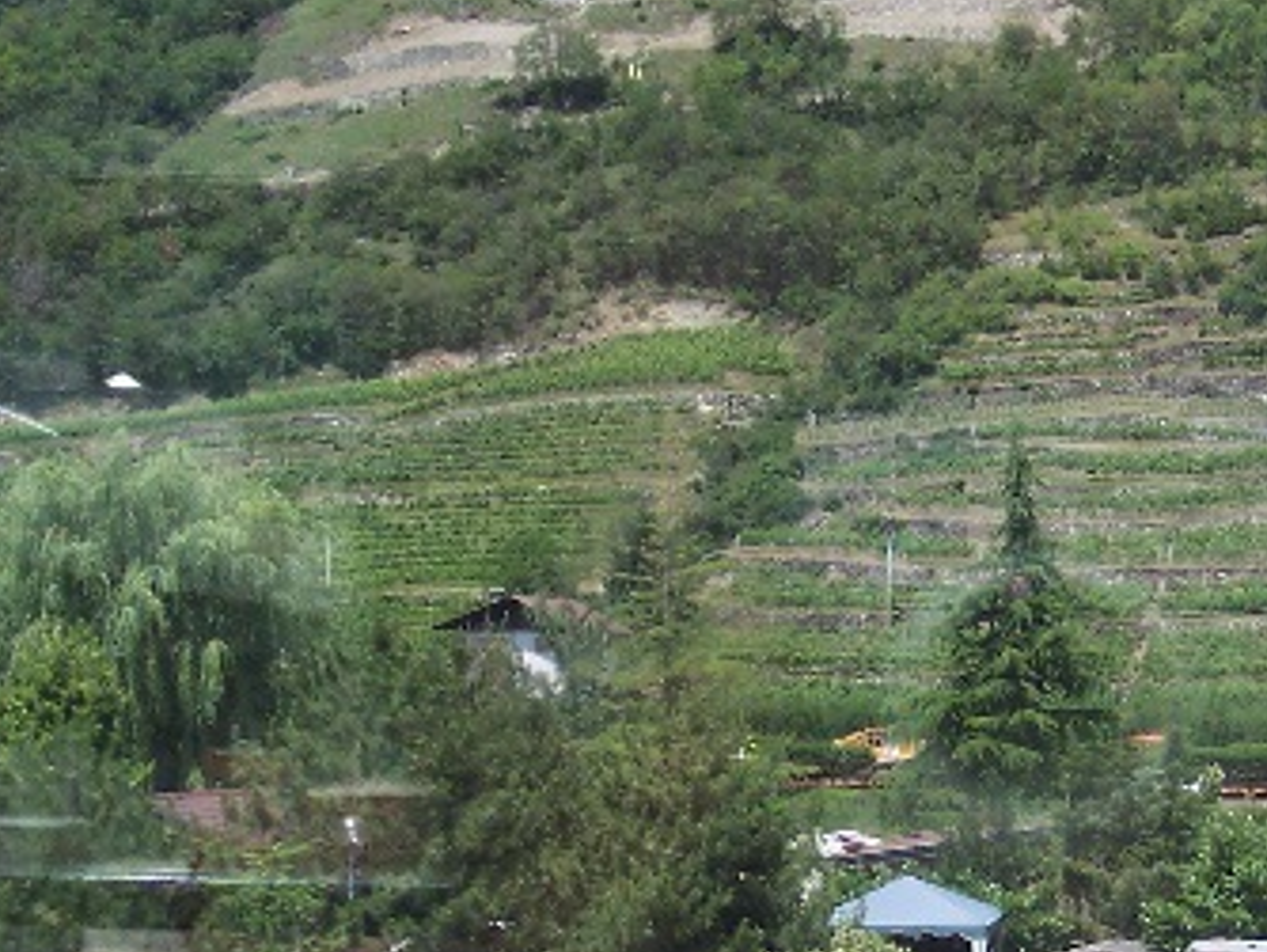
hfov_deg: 21.1
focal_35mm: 91
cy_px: 440
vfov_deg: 16.3
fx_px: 3333
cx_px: 1100
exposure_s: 1/700
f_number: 2.8
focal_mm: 8
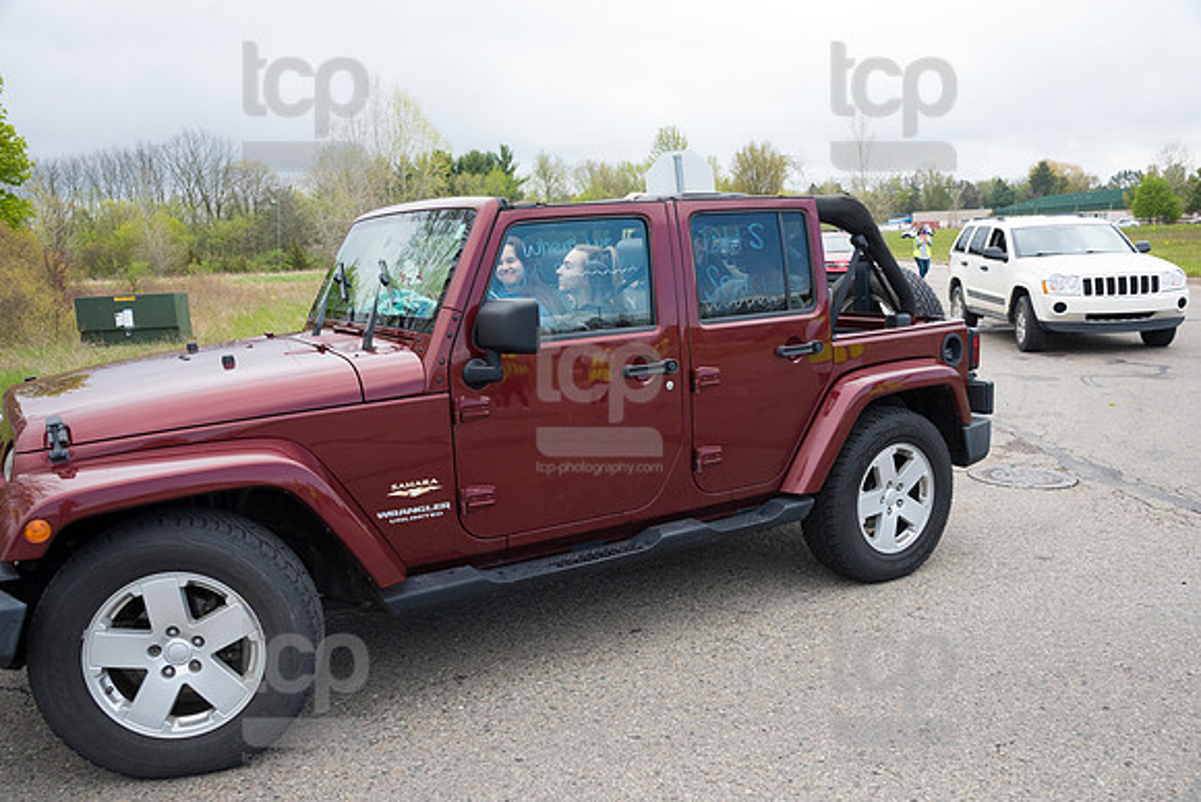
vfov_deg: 43.6
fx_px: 1001
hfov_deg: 61.9
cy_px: 401
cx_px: 600
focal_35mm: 30
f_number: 7.1
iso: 1250
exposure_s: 1/800
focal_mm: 30
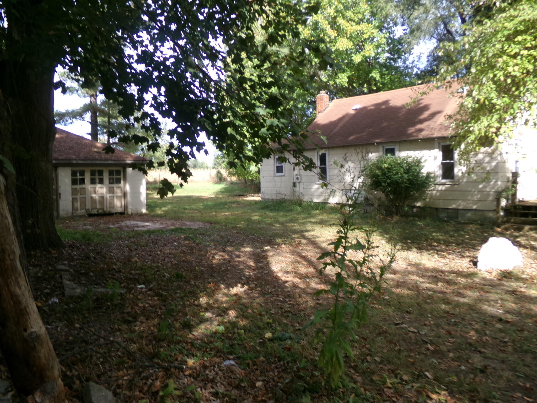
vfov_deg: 49.7
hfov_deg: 63.4
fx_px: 434
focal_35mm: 28
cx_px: 268
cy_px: 202
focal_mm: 5
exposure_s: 1/160
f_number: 3.8
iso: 100
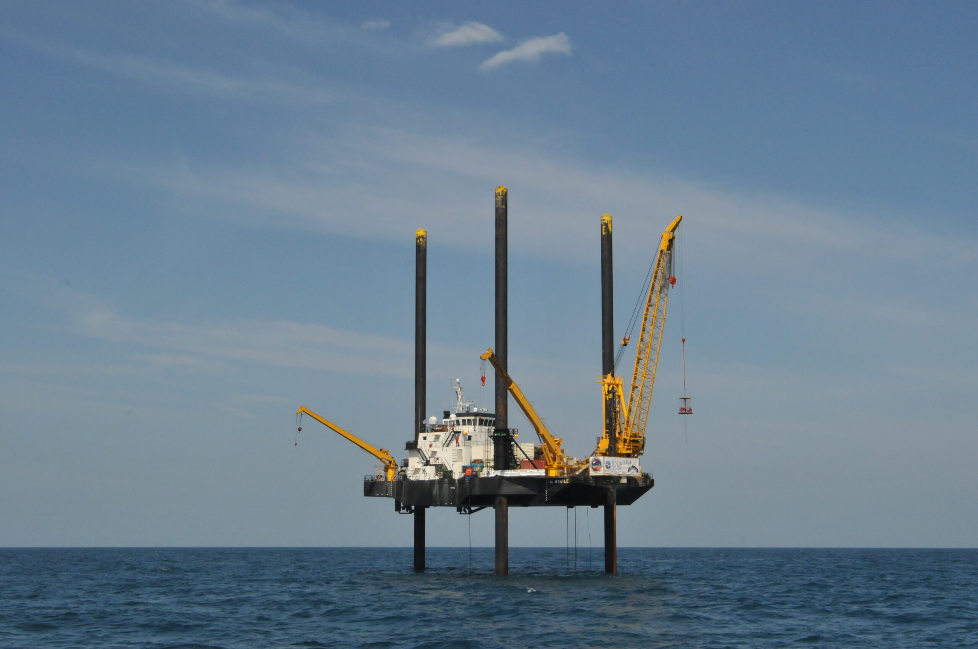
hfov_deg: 37.9
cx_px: 489
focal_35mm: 52
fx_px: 1424
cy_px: 324
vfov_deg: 25.7
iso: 1000
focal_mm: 35
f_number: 18
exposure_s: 1/1250
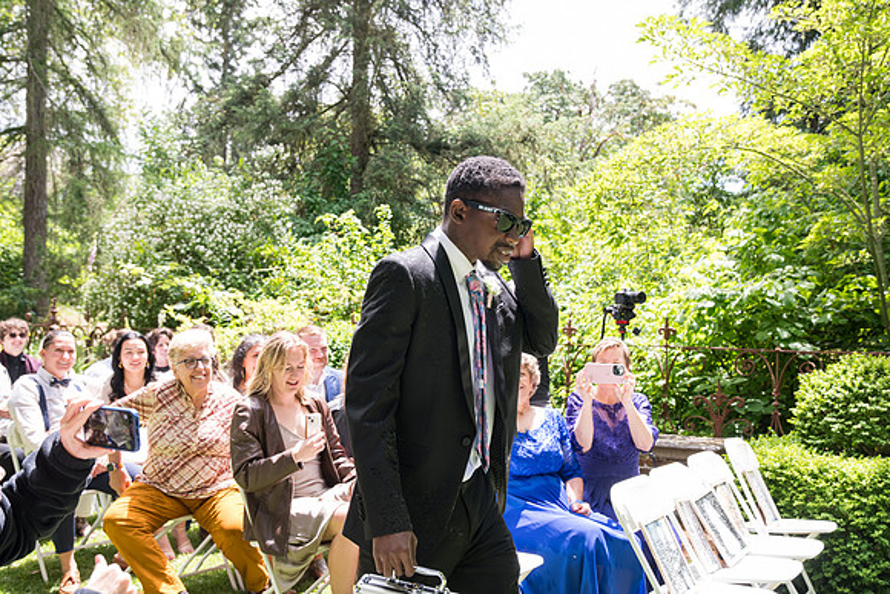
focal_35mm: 38
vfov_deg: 35.1
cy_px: 297
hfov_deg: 50.7
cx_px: 445
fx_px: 940
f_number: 5
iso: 500
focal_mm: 38
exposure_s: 1/400
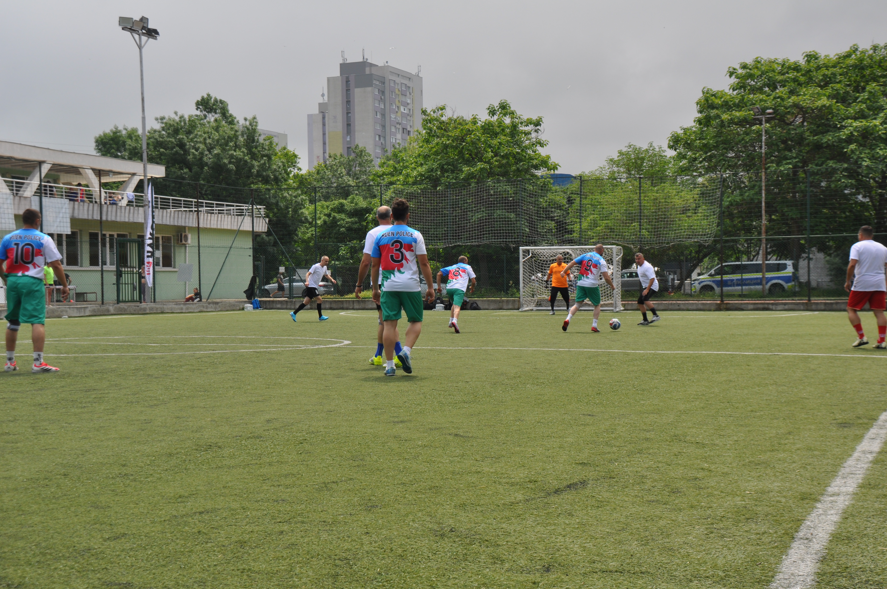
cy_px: 294
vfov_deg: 25.7
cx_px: 444
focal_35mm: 52
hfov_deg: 37.9
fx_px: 1292
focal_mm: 35
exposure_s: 1/320
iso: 200
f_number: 9
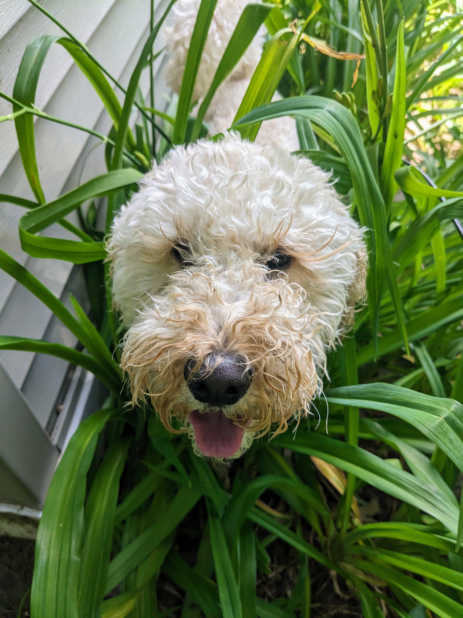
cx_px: 232
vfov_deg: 65.3
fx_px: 482
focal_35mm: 27
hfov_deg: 51.4
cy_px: 309
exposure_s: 1/365
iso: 55
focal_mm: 4.38
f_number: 1.73
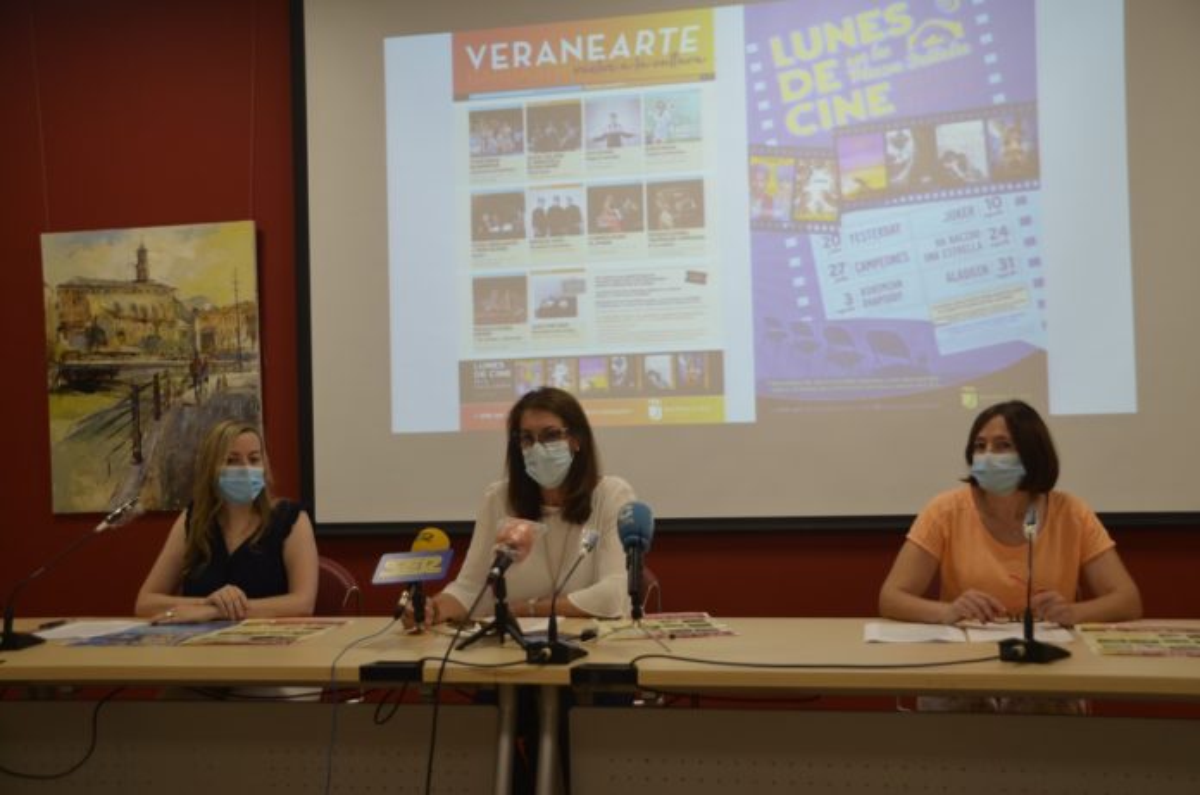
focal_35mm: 40
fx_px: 1347
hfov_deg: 48.0
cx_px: 600
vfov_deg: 32.9
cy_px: 398
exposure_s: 1/80
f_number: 4.5
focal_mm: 27
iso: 400
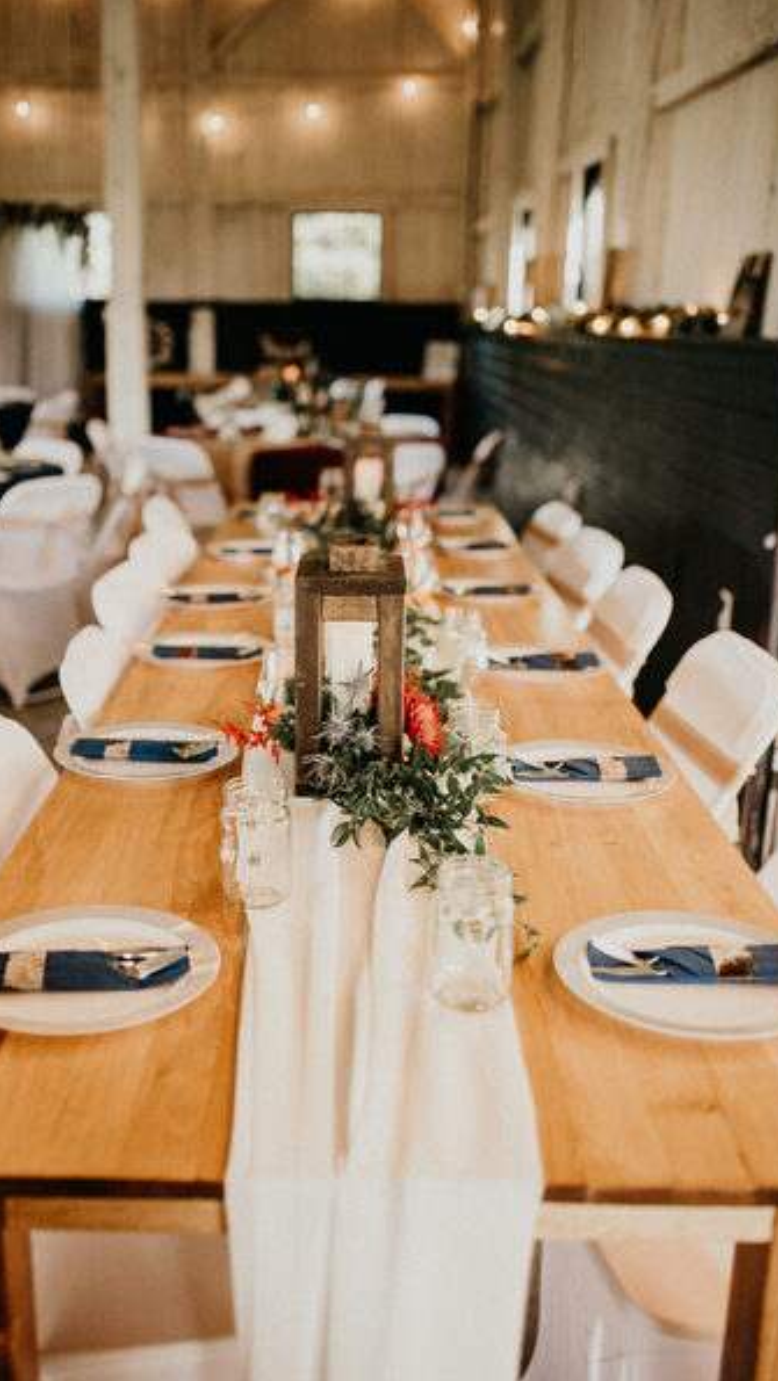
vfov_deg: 54.0
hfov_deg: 32.0
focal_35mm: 37
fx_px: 1356
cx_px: 347
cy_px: 687
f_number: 1.8
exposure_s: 1/1600
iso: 1250
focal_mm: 35
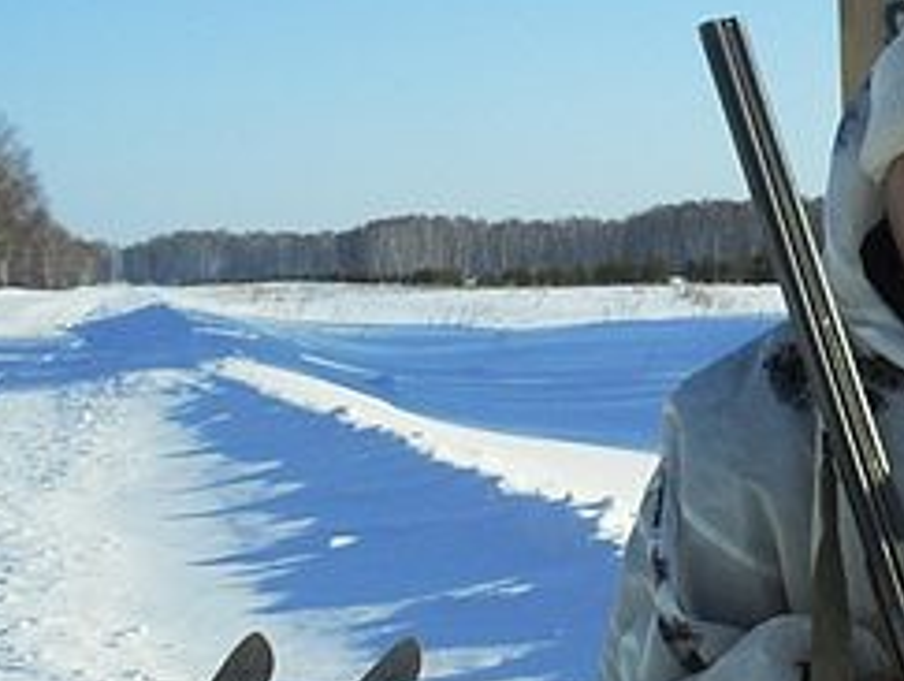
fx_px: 2406
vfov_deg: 16.0
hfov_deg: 19.6
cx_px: 1168
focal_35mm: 92
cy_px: 547
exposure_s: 1/250
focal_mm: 6.3
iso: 100
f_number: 8.4
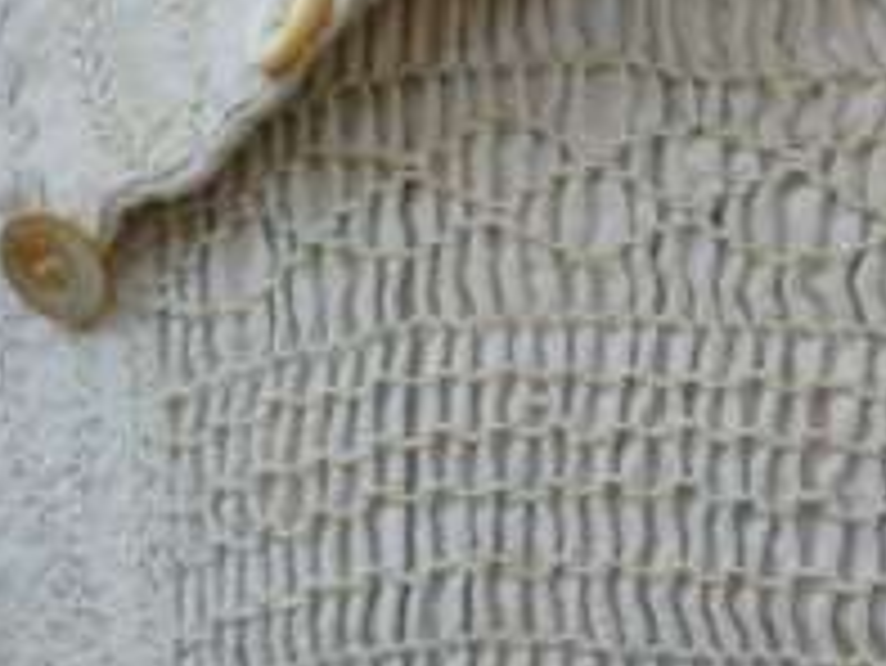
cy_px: 819
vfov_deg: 15.6
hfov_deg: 20.2
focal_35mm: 91
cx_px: 1052
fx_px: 2331
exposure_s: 1/30
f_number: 3.3
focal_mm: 5
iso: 200
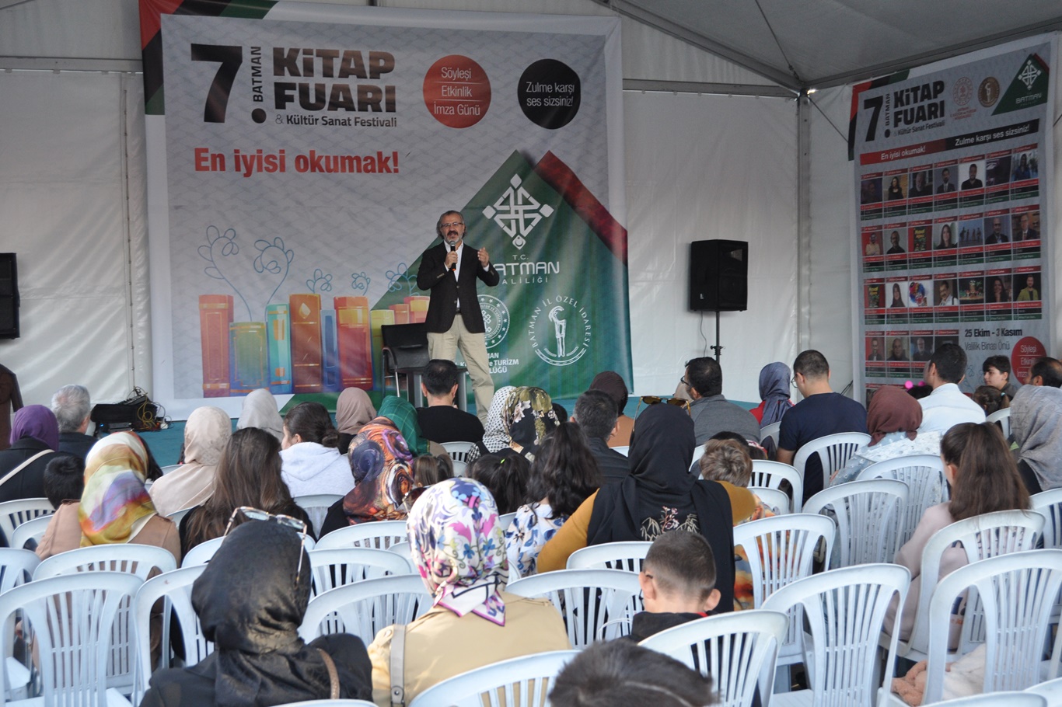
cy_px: 354
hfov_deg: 42.3
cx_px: 531
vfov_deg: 28.9
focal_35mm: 46
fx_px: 1371
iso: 720
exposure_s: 1/60
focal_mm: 31
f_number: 4.2
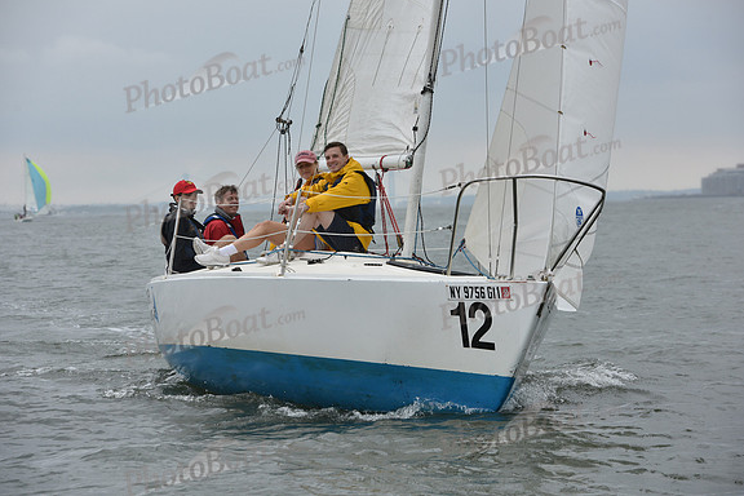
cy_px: 247
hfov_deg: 14.6
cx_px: 373
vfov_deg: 9.7
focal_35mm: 141
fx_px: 2914
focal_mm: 140
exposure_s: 1/800
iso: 400
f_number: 7.1
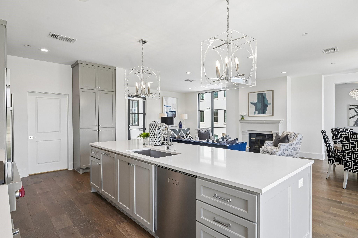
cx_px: 179
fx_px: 189
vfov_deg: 64.5
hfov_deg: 86.9
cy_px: 119
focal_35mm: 19
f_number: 8
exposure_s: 1/160
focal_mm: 19
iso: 400
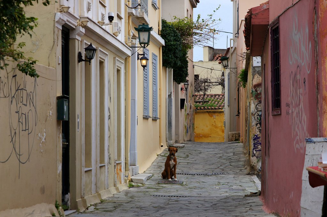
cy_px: 108
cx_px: 164
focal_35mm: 128
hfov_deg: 16.1
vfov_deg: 10.7
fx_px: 1157
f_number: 8
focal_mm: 85
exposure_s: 1/160
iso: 200
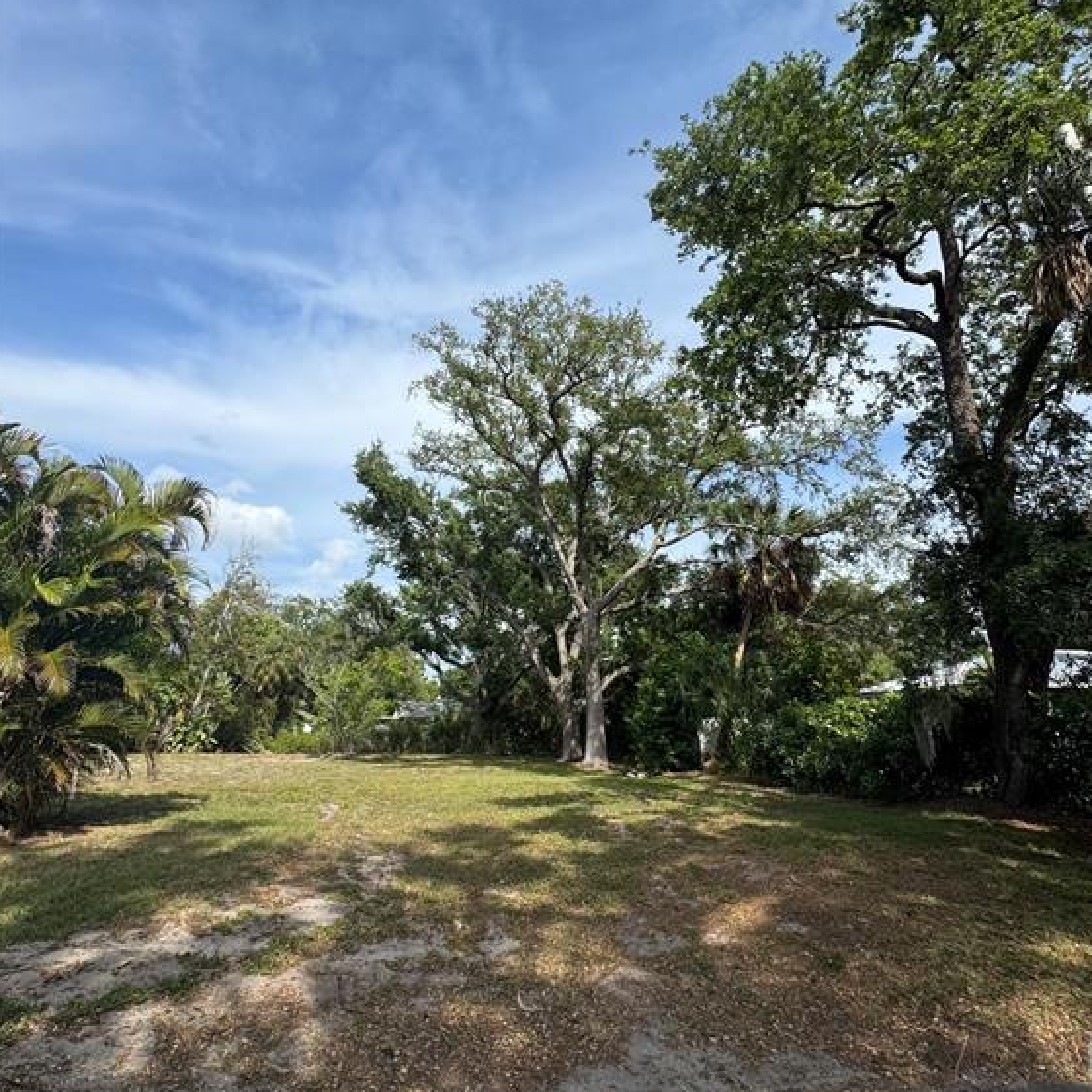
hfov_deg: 84.0
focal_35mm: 17
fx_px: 607
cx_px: 553
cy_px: 488
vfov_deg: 83.7
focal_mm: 2.22
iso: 50
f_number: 2.2
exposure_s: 1/1976
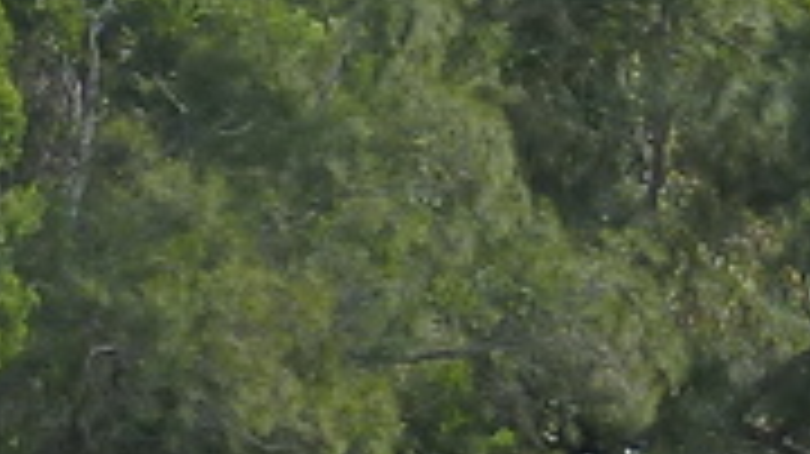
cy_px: 346
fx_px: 8586
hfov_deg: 5.2
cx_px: 2142
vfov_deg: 3.0
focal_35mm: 400
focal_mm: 9.1
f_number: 4.5
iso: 125
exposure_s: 1/400
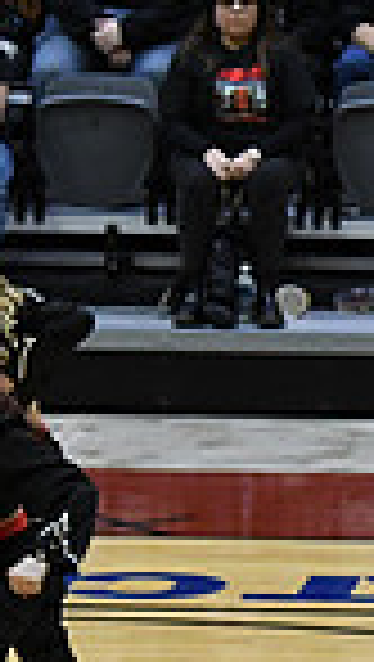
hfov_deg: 2.7
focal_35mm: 447
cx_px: 1117
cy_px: 655
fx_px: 7858
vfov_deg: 4.8
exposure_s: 1/400
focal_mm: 72
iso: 3200
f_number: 3.5
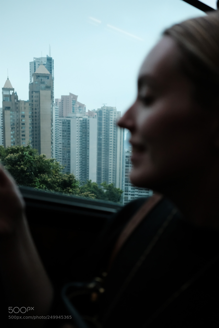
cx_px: 110
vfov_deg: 54.4
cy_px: 164
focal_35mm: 35
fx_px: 319
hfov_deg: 37.9
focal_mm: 23
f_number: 2
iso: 3200
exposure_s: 1/2000
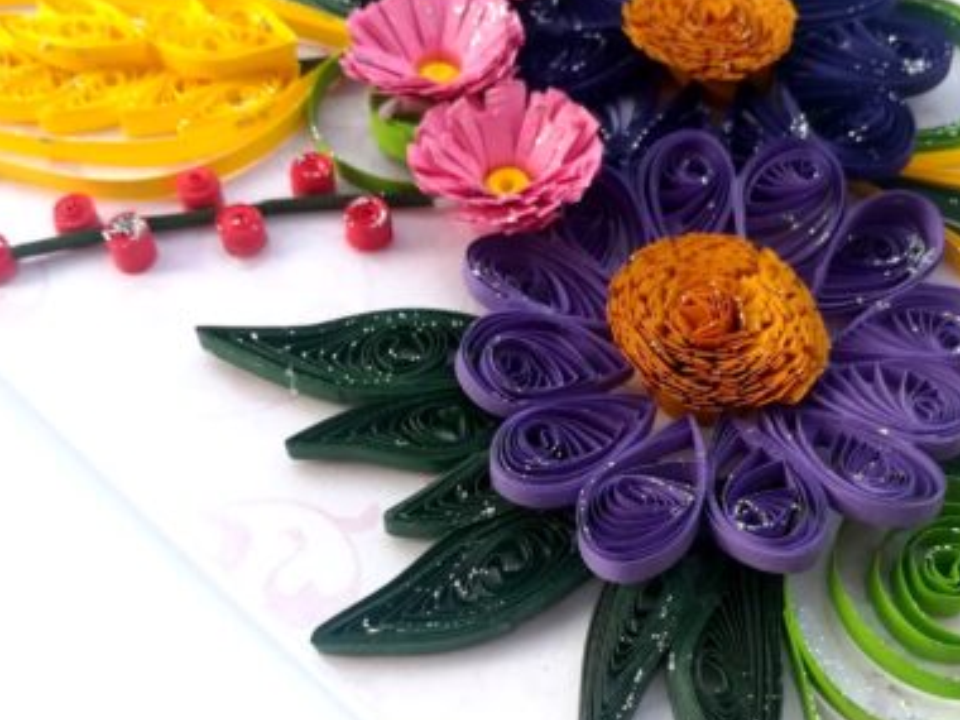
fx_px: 1137
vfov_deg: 35.1
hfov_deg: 45.3
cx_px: 611
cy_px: 371
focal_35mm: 41
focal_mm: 3.83
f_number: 2.2
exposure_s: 1/104
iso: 50
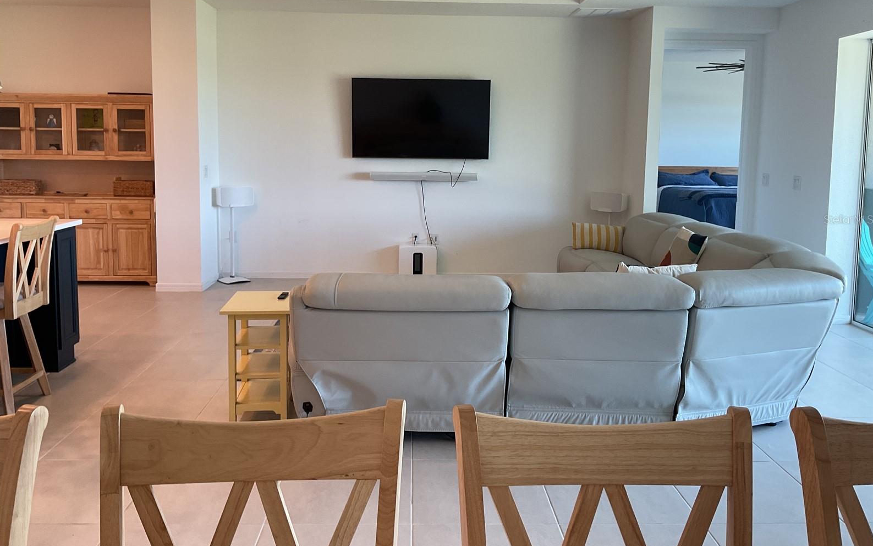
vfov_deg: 40.4
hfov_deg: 61.2
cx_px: 436
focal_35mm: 31
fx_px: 738
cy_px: 219
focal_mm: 3
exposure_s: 1/60
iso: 40
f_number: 1.8
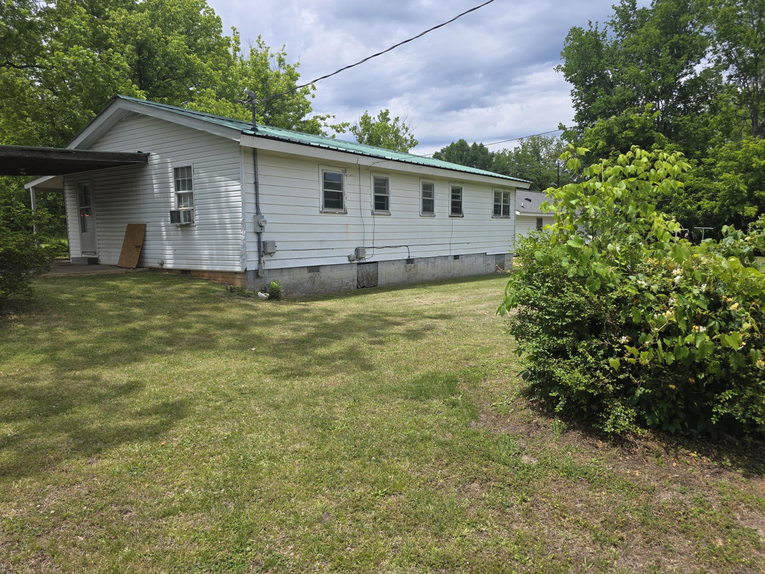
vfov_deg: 56.8
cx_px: 390
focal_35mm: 24
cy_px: 293
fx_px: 530
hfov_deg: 71.6
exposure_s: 1/7333
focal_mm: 6.3
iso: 80
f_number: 1.7
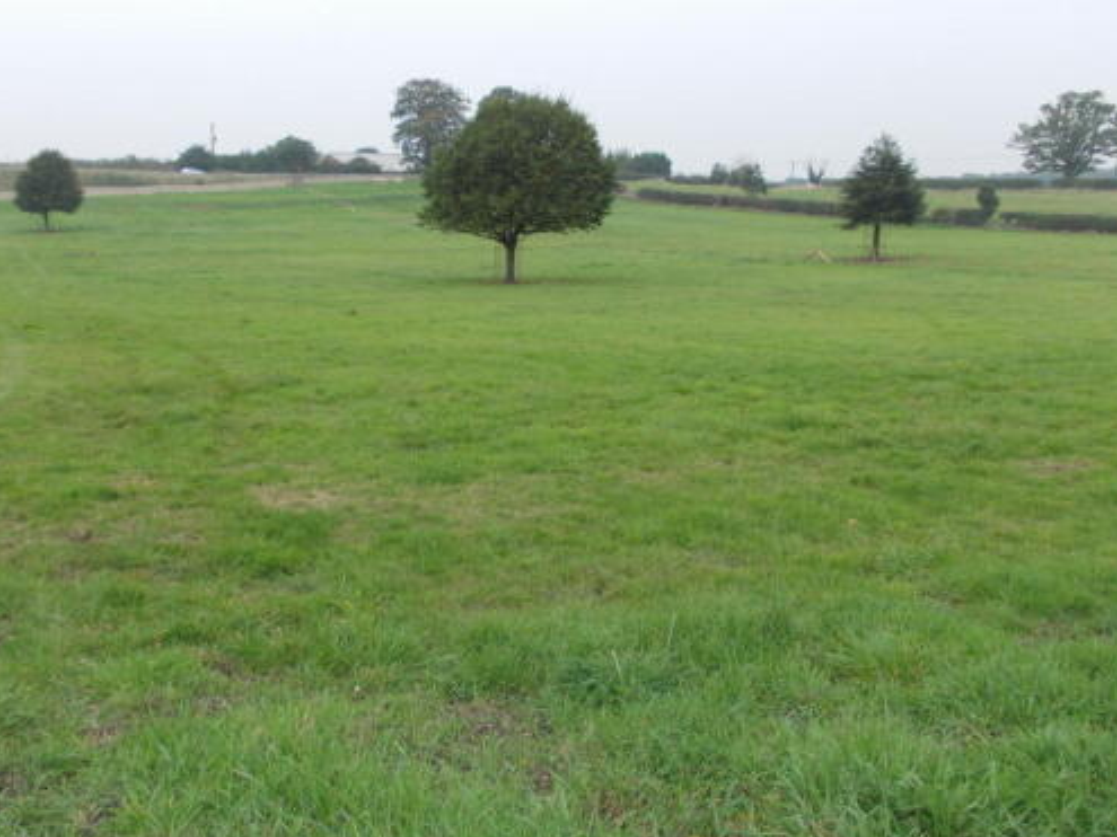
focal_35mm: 33
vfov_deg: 42.8
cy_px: 362
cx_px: 504
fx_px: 1065
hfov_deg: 55.3
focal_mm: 4
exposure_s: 1/160
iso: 80
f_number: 2.7
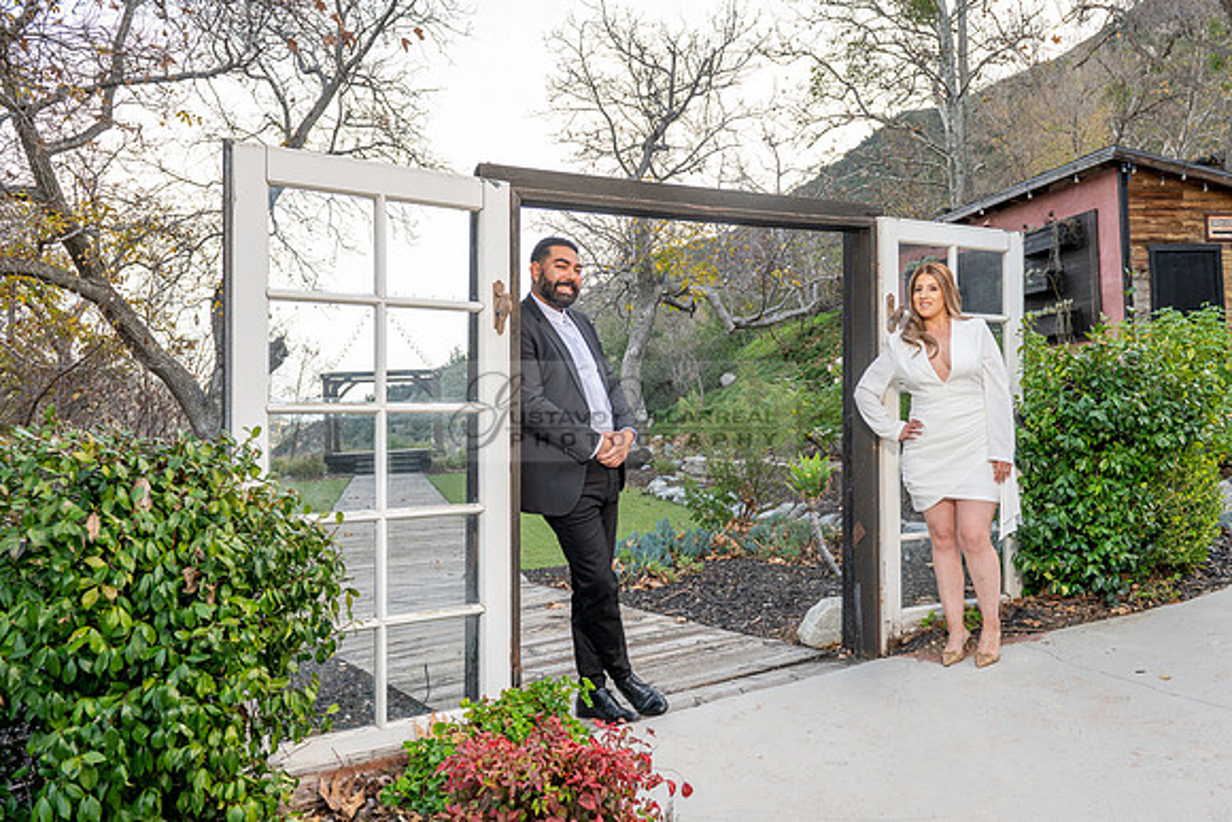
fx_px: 932
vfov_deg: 47.6
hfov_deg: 66.8
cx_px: 663
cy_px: 407
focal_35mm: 27
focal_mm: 24
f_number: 5.6
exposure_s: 1/125
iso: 200
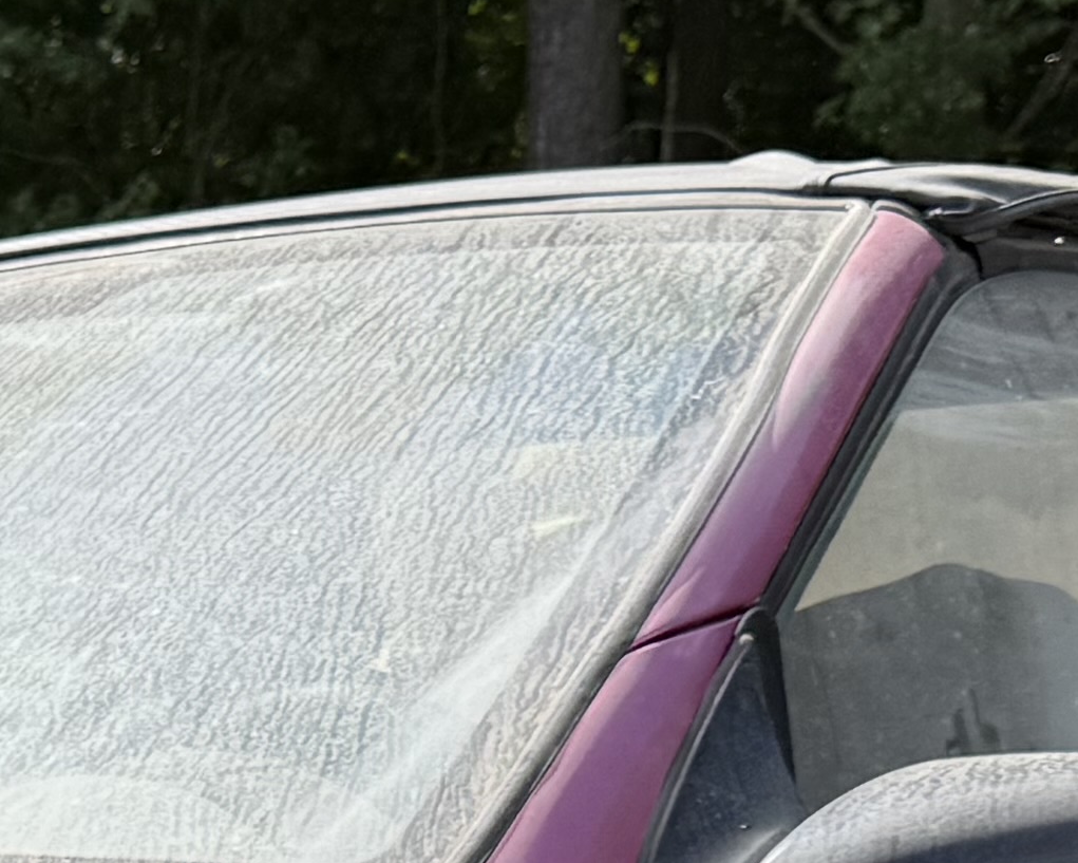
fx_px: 4180
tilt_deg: -10.9
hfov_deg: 13.9
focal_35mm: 131
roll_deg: +1.7
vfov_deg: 11.0
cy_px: 1532
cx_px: -448
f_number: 1.78
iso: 80
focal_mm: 6.76
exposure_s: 1/3145
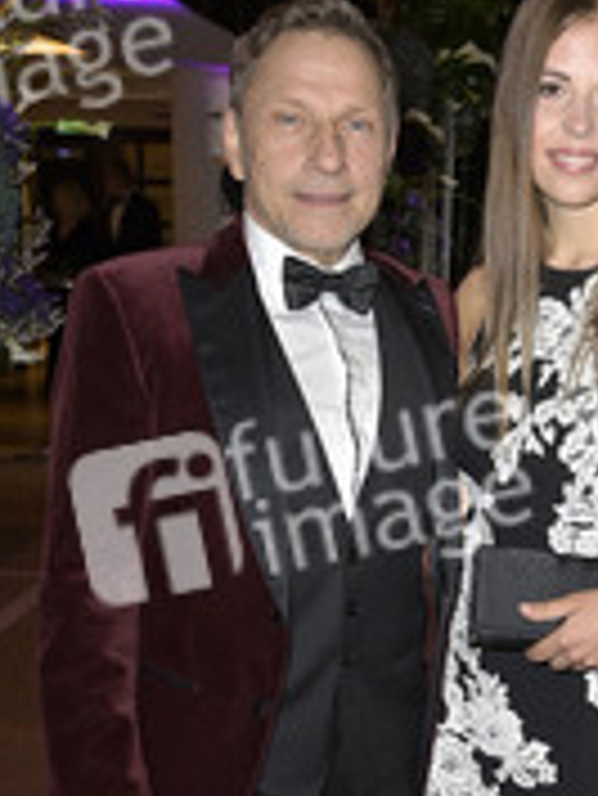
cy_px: 724
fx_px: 1794
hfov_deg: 18.8
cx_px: 432
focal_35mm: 78
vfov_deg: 24.3
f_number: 5.6
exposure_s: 1/200
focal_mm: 36
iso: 2500
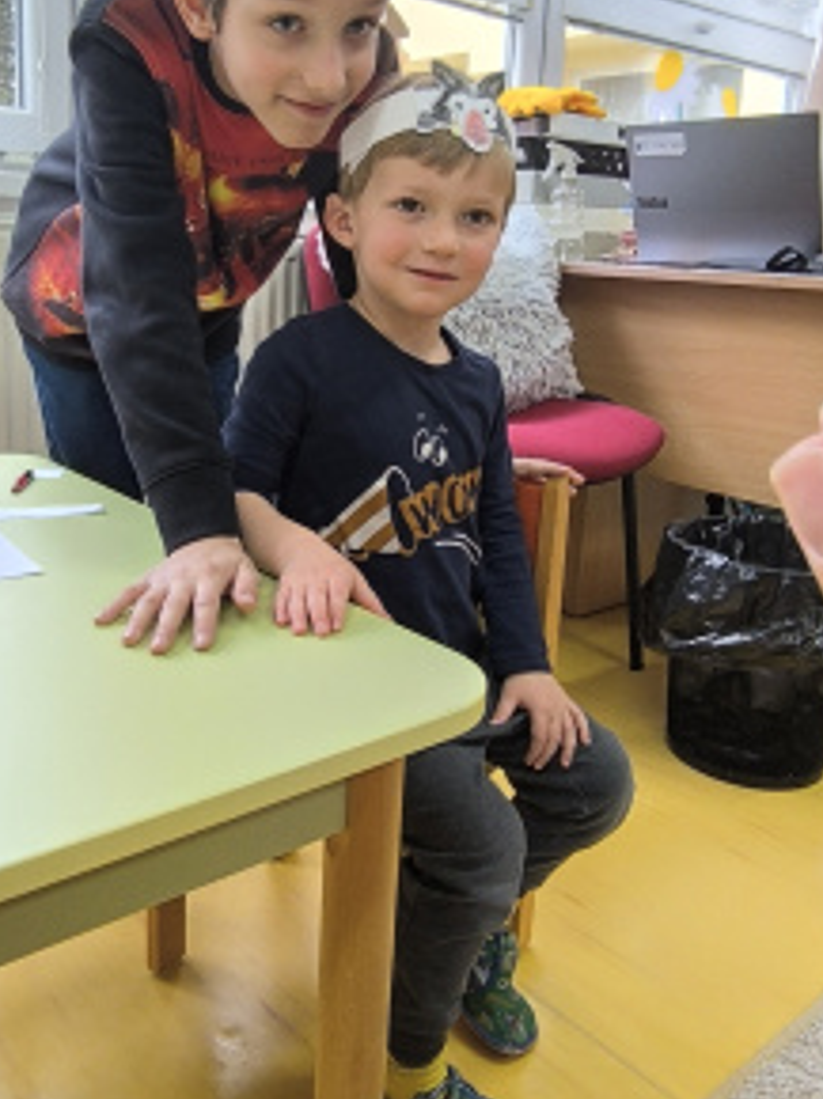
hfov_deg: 47.5
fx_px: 921
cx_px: 288
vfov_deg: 61.1
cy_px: 432
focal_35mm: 29
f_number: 2.2
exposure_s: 1/50
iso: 100
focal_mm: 1.65
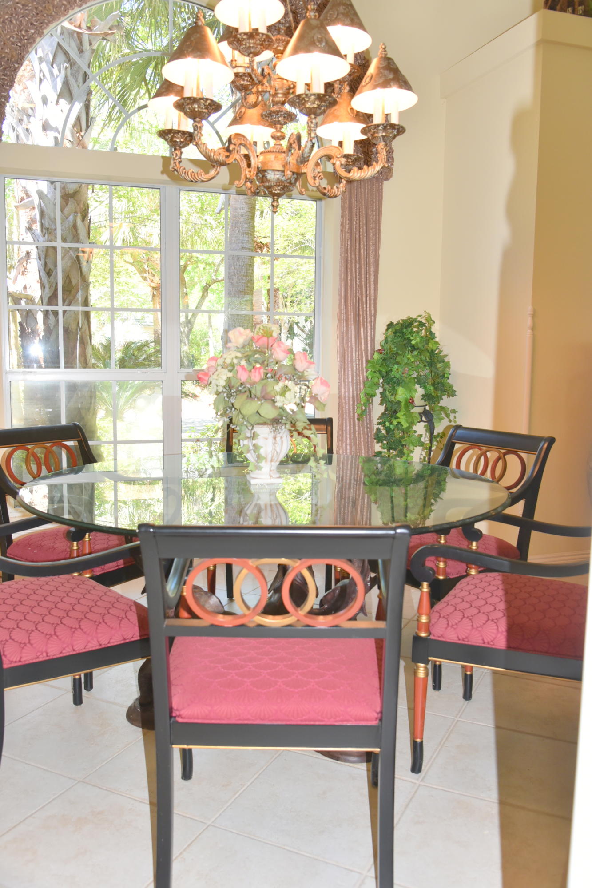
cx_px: 296
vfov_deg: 60.3
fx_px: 765
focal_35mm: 31
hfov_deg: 42.3
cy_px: 444
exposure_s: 1/125
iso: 720
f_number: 5.6
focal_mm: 31
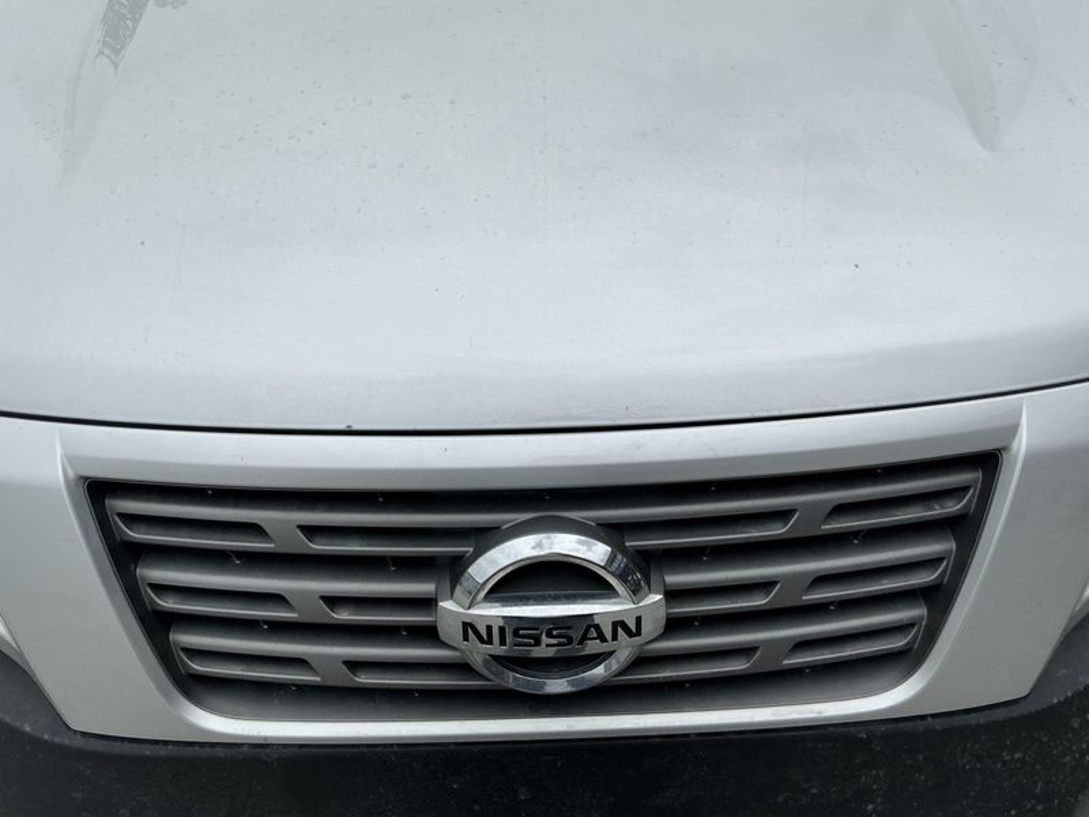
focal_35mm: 28
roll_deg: -3.6
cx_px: 544
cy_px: 408
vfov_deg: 49.7
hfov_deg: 63.4
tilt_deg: -38.3
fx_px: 881
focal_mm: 3
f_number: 1.8
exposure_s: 1/642
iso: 25
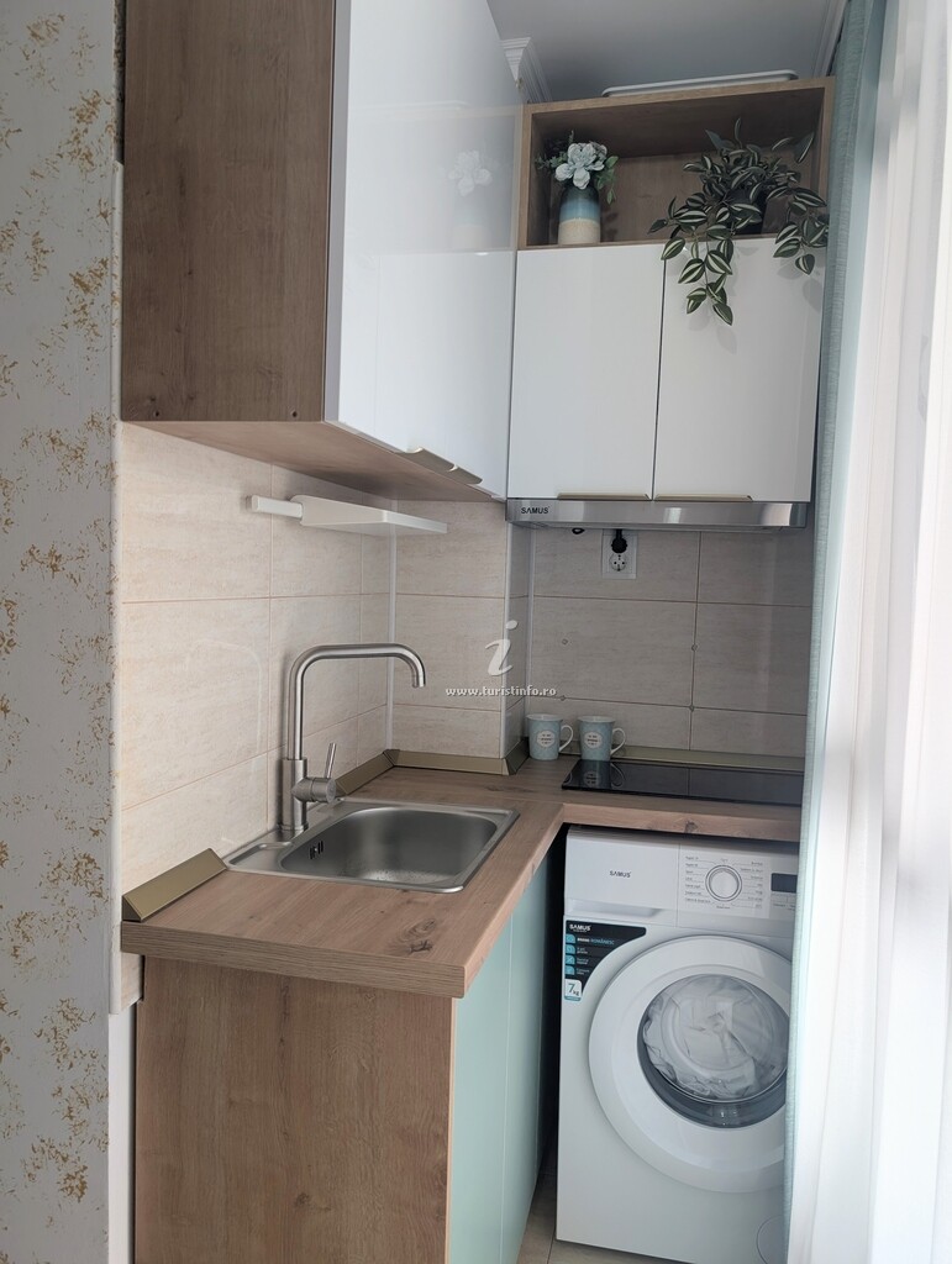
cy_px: 632
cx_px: 476
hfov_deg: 56.9
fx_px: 878
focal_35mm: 24
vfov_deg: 71.5
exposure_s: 1/38.1
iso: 21
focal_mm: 6.9
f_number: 1.68
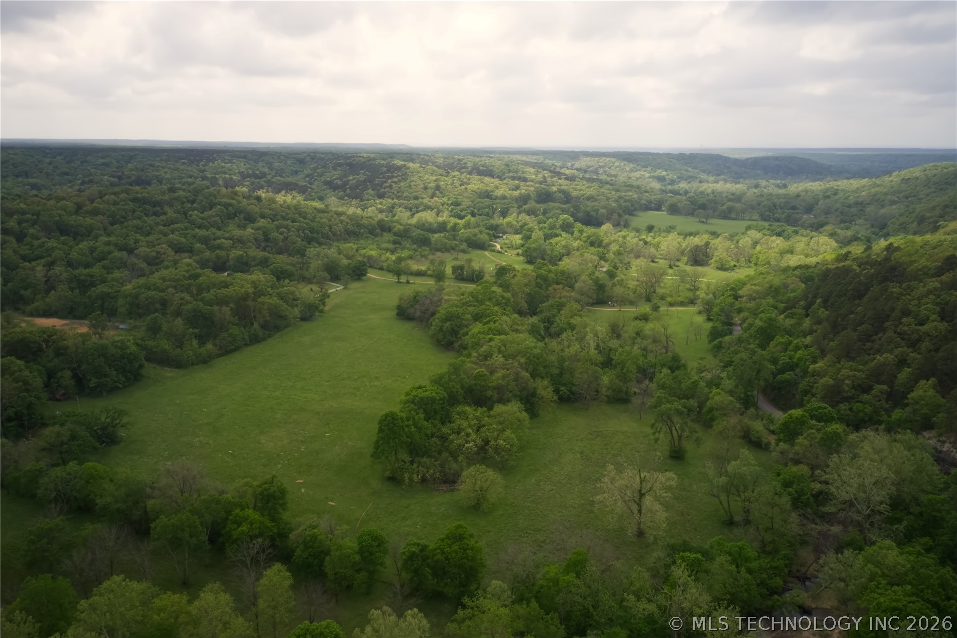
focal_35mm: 28
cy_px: 319
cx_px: 478
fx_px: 744
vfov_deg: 46.4
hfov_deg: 65.5
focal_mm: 10.3
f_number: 5.6
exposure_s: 1/500
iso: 100
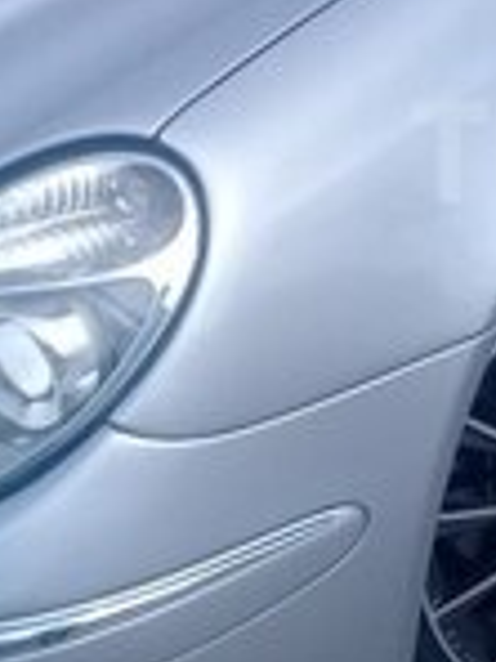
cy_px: 152
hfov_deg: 13.4
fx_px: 1987
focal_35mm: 104
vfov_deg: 18.8
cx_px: 755
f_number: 2.2
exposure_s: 1/1009
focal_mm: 3.3
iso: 64
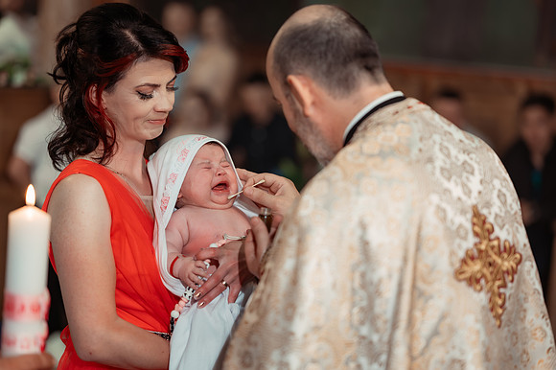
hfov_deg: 23.9
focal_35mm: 85
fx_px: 1312
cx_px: 278
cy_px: 185
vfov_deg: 16.1
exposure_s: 1/250
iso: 1600
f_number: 2
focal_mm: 85
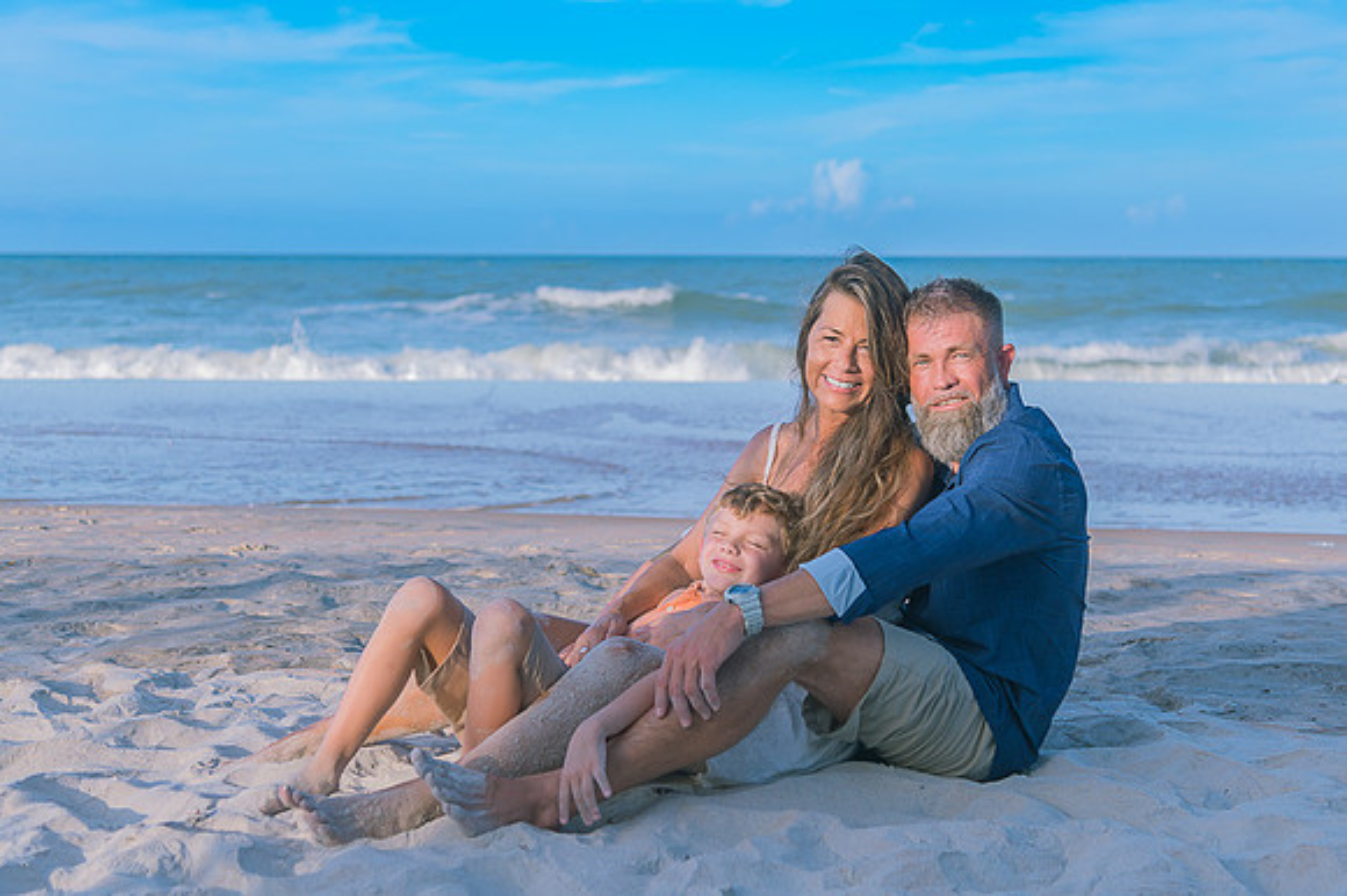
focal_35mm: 60
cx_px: 703
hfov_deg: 33.3
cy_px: 438
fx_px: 2254
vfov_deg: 22.5
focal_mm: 52
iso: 100
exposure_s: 1/200
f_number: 4
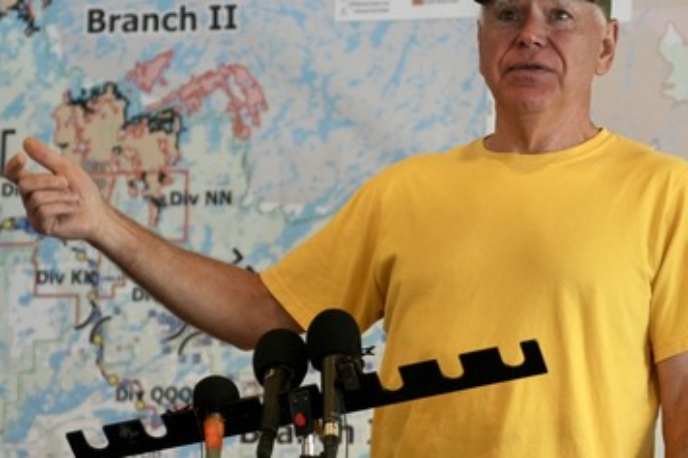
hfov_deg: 18.5
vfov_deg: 12.4
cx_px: 495
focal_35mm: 110
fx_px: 2101
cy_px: 235
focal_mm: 70
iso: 1000
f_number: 2.8
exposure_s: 1/200
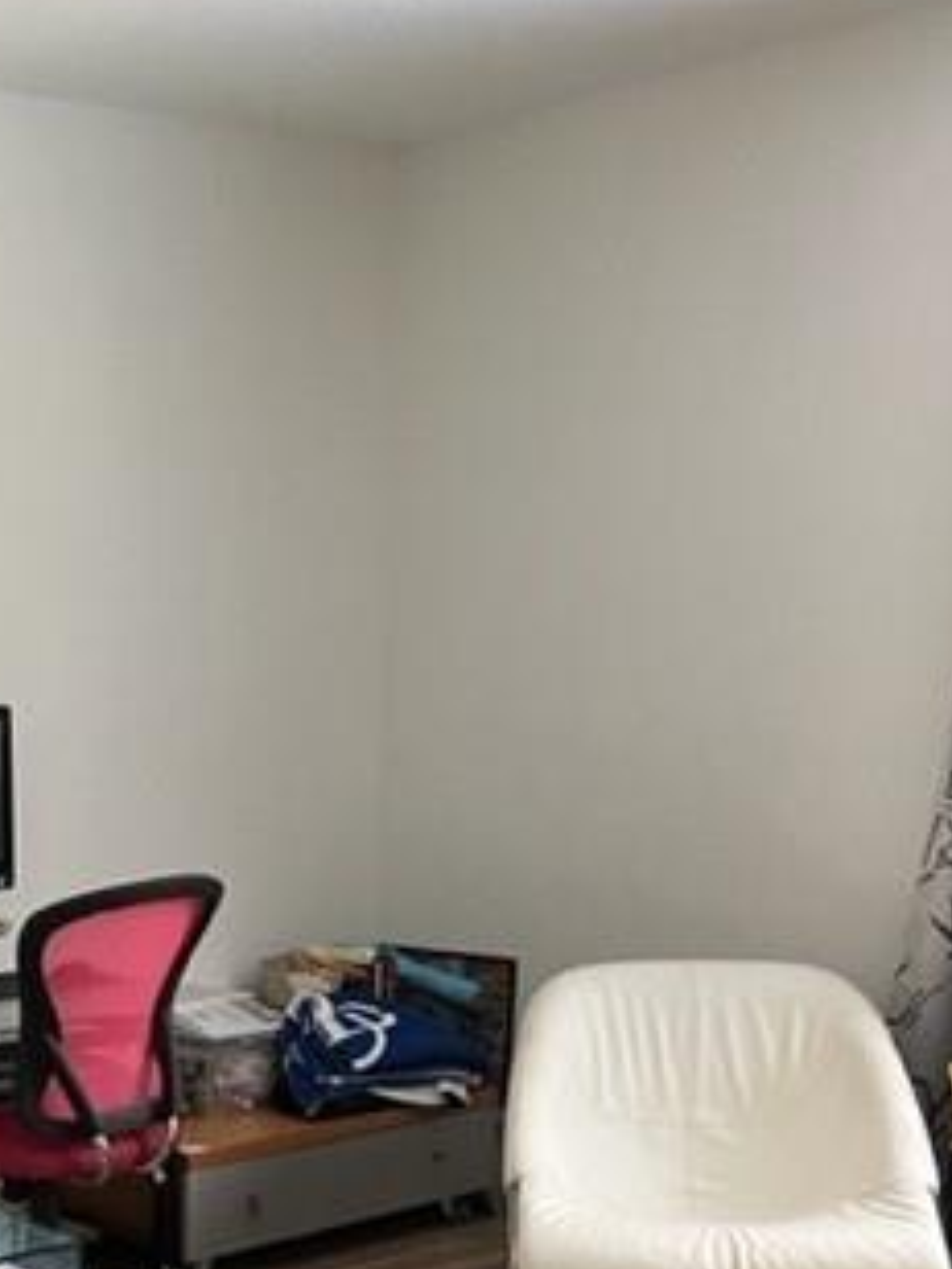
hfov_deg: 25.7
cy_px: 1261
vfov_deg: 32.7
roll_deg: +2.2
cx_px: 4
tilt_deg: -16.5
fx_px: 1980
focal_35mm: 54
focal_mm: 5.1
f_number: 1.6
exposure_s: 1/40
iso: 400
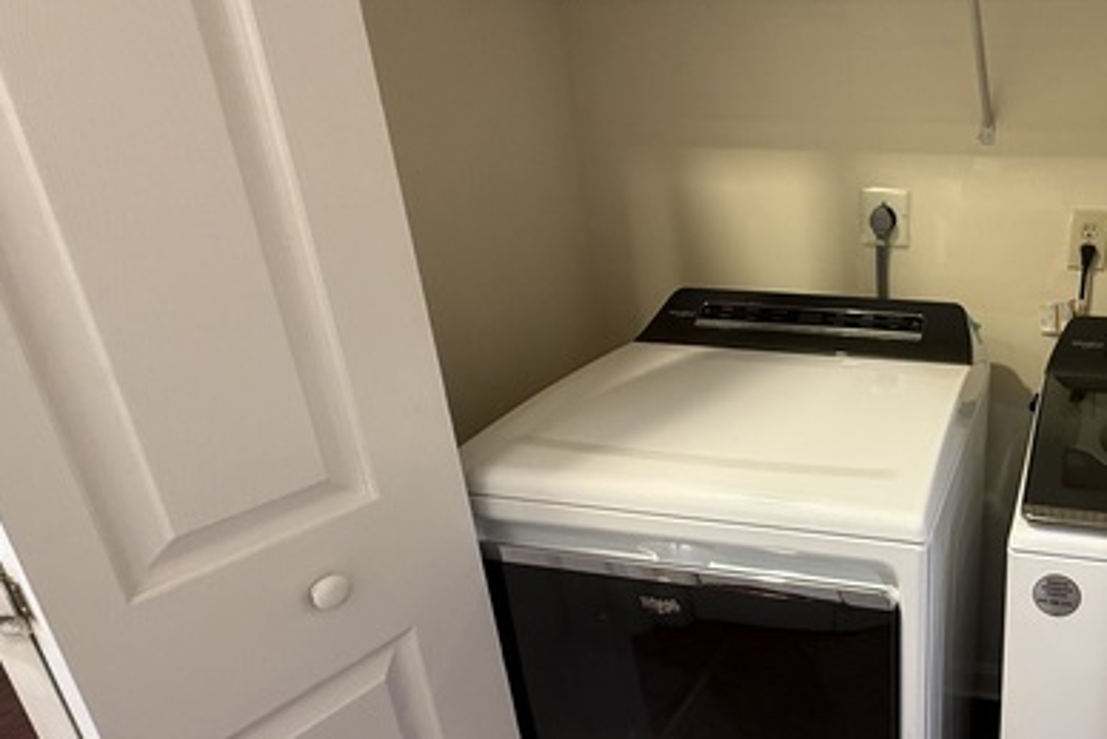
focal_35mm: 25
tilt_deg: -19.8
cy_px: 402
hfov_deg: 63.0
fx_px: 769
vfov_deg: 51.3
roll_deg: -1.0
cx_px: 940
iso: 250
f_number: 2.2
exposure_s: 1/60
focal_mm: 2.22
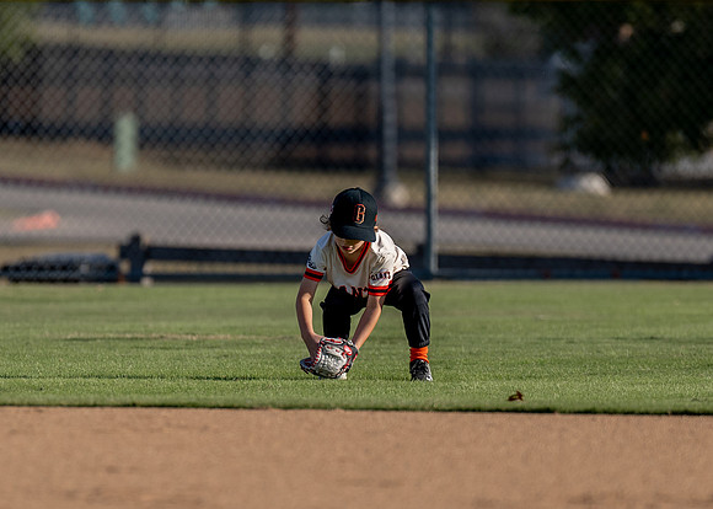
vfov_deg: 2.6
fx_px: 11371
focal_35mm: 562
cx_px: 356
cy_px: 330
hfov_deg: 3.6
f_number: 2.8
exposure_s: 1/1600
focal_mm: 200
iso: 100
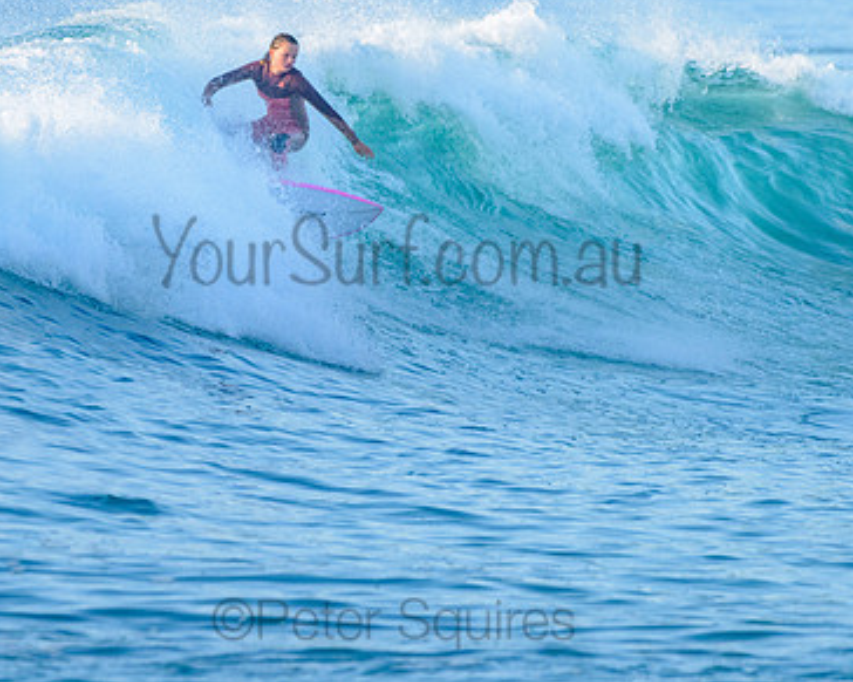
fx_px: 23093
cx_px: 305
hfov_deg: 2.1
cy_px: 200
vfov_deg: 1.7
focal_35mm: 915
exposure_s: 1/2000
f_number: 5.6
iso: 1400
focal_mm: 500
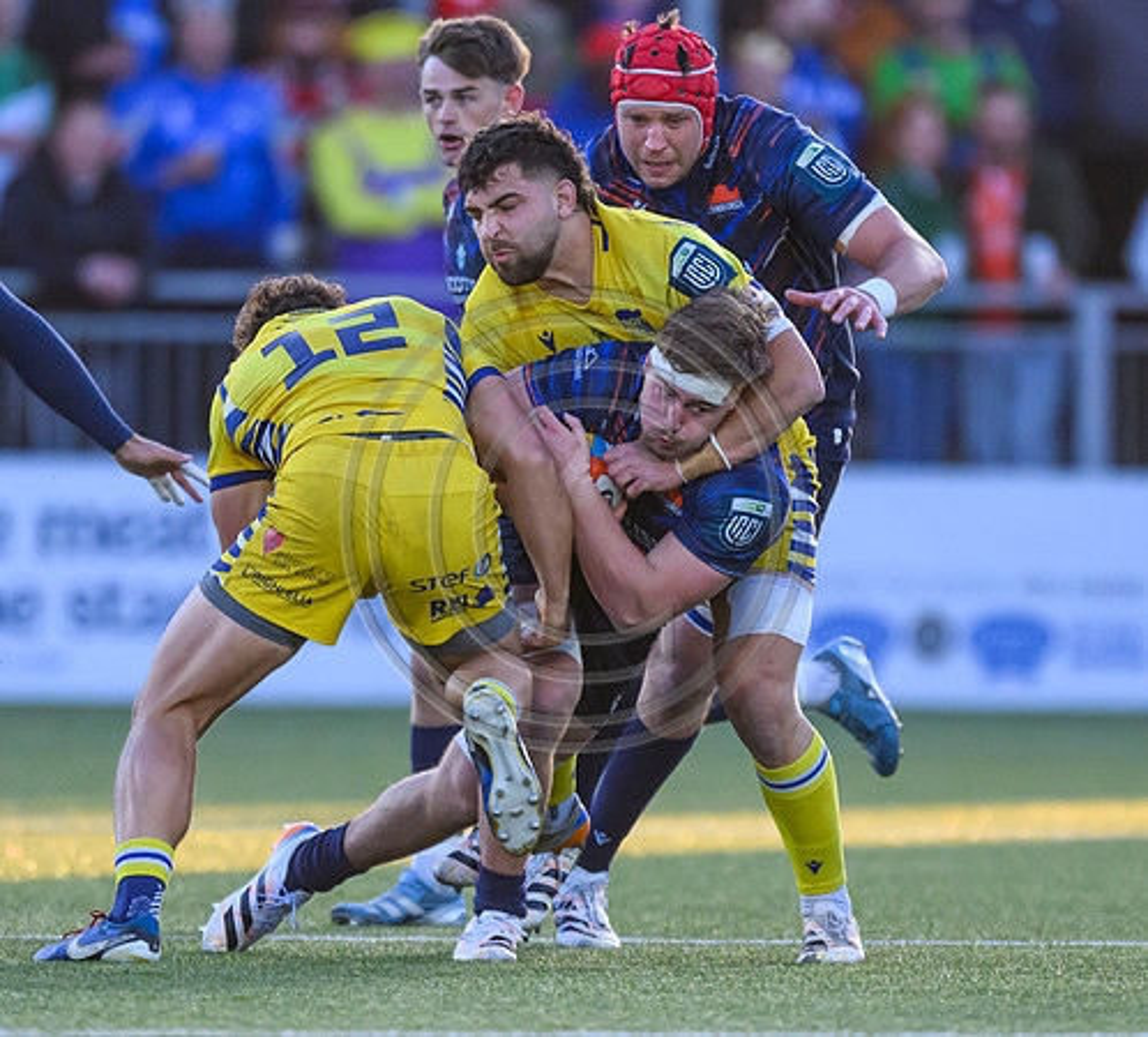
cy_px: 534
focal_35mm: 1174
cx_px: 575
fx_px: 41988
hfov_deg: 1.6
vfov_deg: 1.4
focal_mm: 560
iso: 3200
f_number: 4
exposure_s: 1/2000
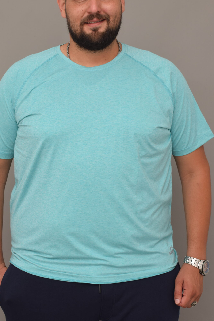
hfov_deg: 20.9
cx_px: 94
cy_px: 139
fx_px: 579
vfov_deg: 30.9
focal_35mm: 65
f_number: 9
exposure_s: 1/125
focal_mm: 34
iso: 320
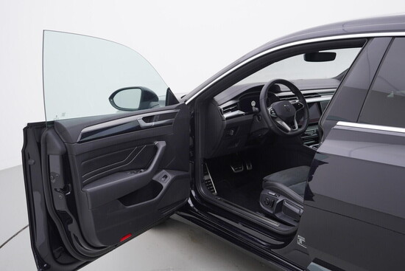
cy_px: 136
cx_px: 202
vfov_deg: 36.9
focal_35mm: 36
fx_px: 405
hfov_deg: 53.1
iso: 125
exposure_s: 1/60
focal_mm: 24
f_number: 3.5
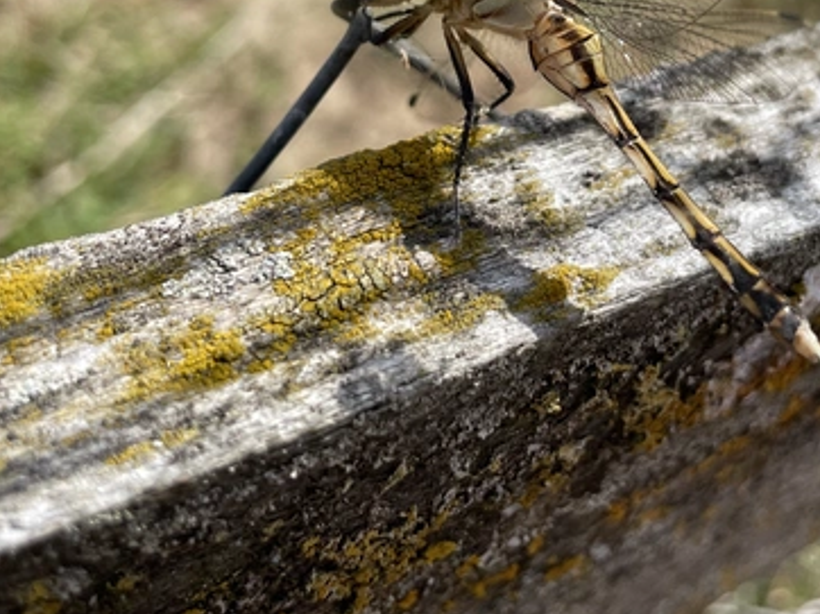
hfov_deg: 40.7
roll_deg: -14.3
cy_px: 93
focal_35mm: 46
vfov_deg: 30.4
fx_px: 1089
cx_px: 550
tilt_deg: -42.3
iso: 32
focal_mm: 4.2
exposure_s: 1/2747
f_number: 1.6
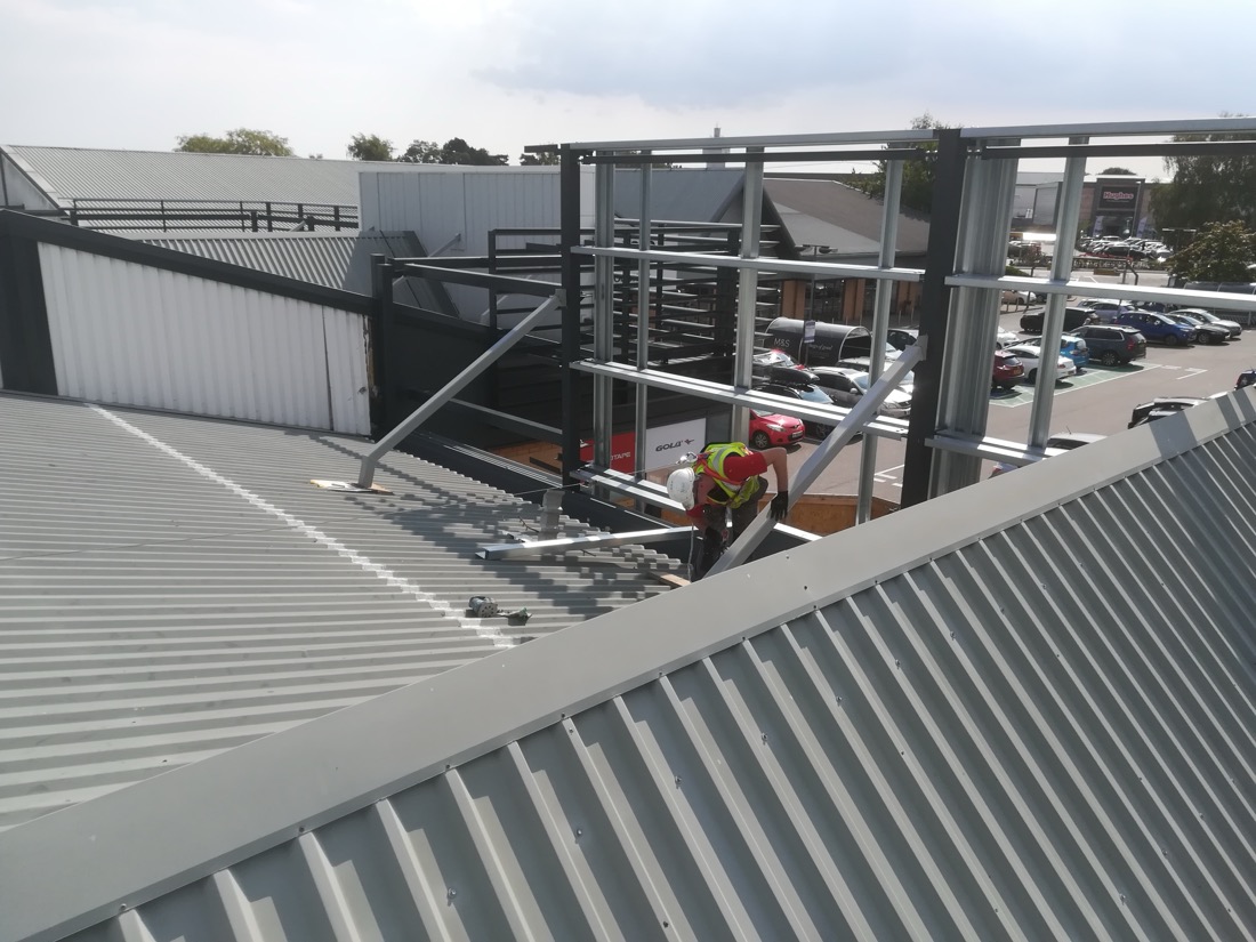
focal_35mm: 26
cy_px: 471
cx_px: 628
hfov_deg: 67.3
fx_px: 943
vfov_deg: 53.1
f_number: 2.2
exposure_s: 1/1368
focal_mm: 3.83
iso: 50
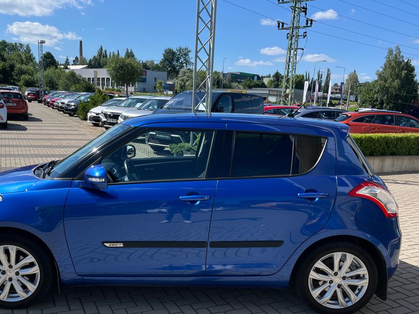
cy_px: 184
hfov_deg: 53.6
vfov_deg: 41.6
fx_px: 411
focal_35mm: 34
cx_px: 171
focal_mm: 5.1
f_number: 1.6
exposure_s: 1/2358
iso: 50
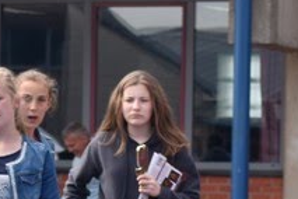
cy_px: 385
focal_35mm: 360
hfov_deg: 5.7
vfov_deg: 3.8
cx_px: -155
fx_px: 2980
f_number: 4.5
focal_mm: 50
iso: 100
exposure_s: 1/500
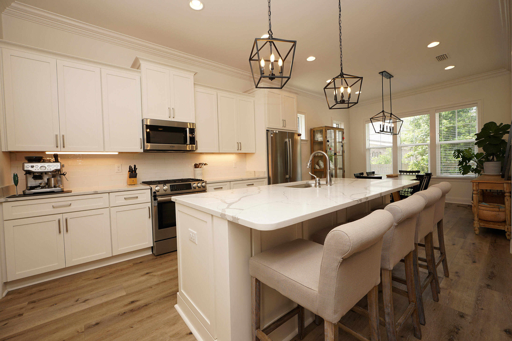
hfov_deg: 100.4
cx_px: 256
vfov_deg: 77.3
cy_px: 170
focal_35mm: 15
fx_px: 213
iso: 100
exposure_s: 1/60
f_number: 4
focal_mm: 10
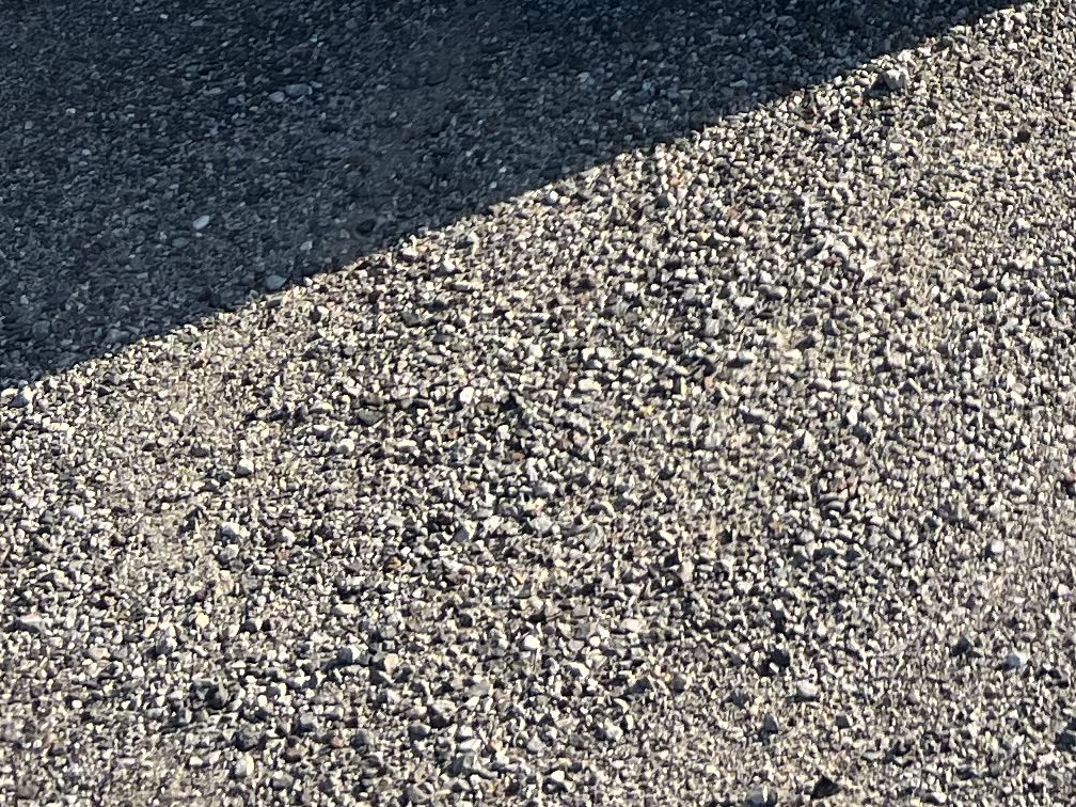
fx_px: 3233
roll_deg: -0.6
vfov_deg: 12.8
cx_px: 1350
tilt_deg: -14.0
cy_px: -683
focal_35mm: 104
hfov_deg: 17.8
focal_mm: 5.7
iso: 50
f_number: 1.5
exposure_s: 1/2404
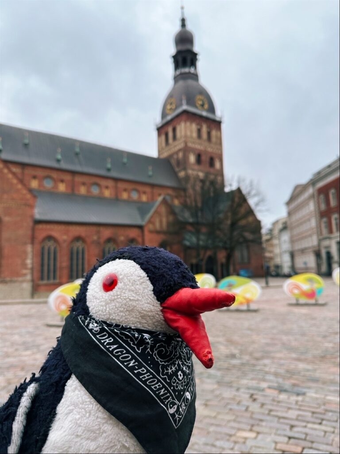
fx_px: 314
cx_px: 170
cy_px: 227
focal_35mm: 24
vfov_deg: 71.6
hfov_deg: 56.8
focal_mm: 6.86
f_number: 1.78
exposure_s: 1/1517
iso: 80
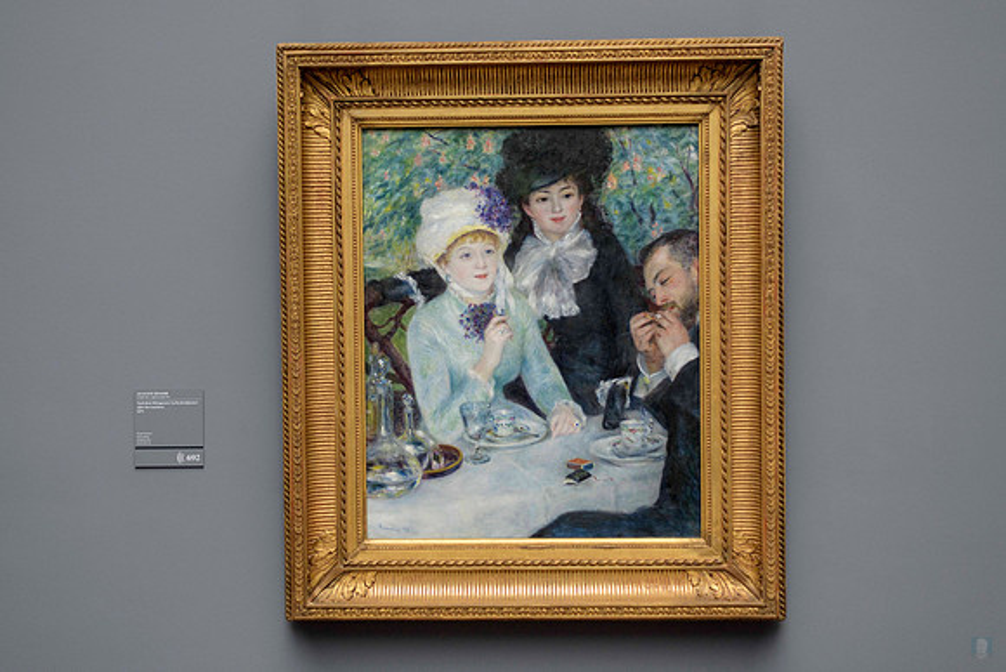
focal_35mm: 55
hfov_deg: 36.2
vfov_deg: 24.6
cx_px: 479
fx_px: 1538
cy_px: 308
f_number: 1.8
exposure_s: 1/100
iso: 320
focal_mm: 50
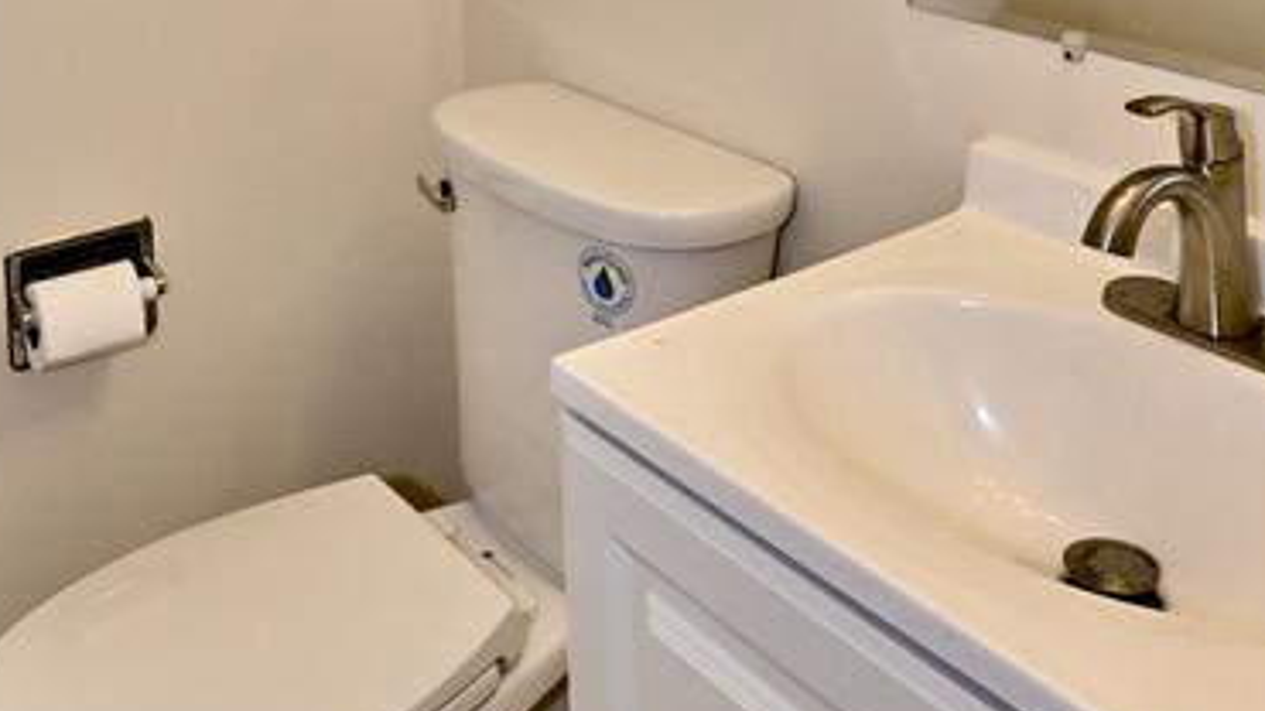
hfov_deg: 47.2
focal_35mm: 43
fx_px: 1442
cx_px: 530
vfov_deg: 23.5
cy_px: -284
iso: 400
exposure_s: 1/100
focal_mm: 14
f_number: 8
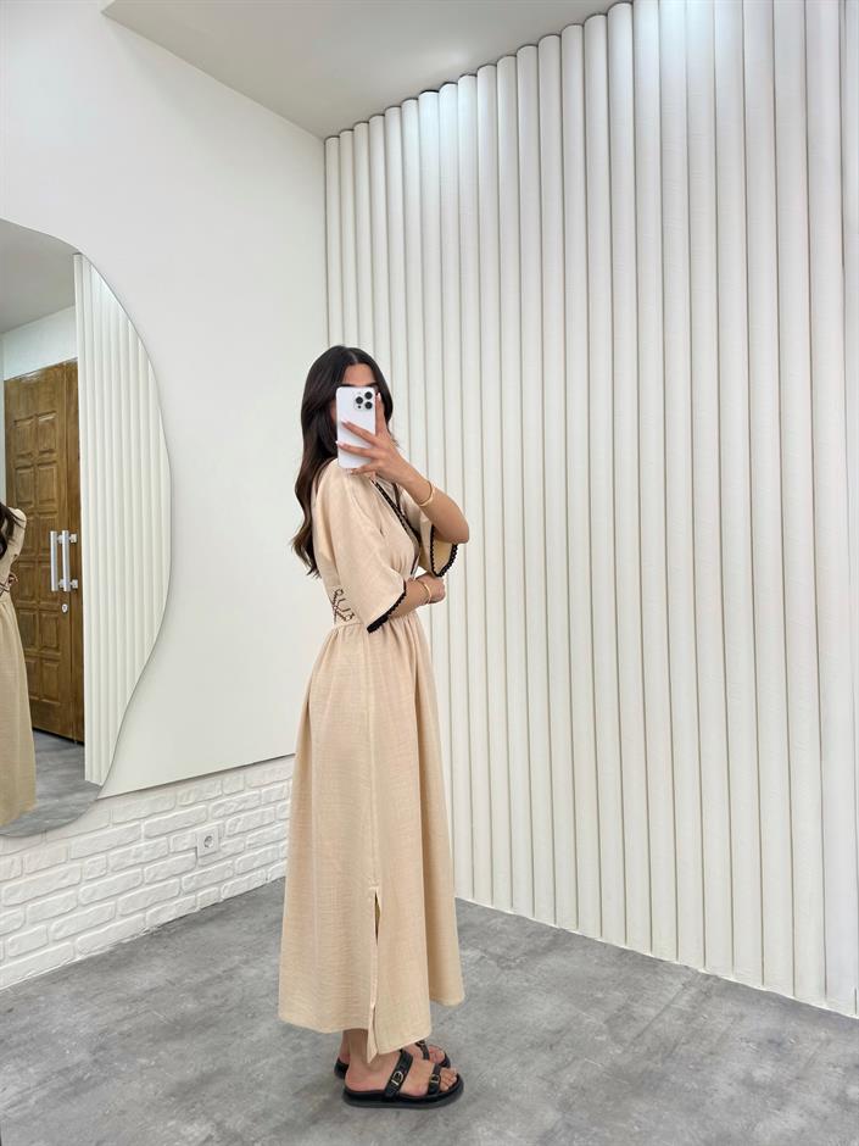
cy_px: 573
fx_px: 794
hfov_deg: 56.8
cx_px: 430
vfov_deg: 71.6
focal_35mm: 24
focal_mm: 6.76
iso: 80
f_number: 1.78
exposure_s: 1/335
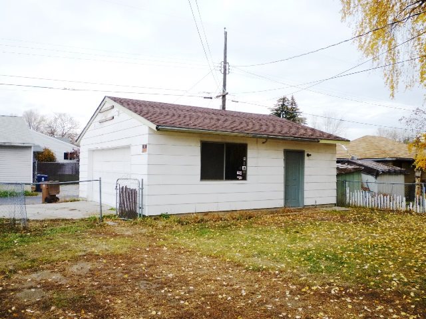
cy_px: 160
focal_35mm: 29
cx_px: 213
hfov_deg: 61.7
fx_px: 357
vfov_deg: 48.2
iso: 80
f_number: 3.3
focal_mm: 5.2
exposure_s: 1/100
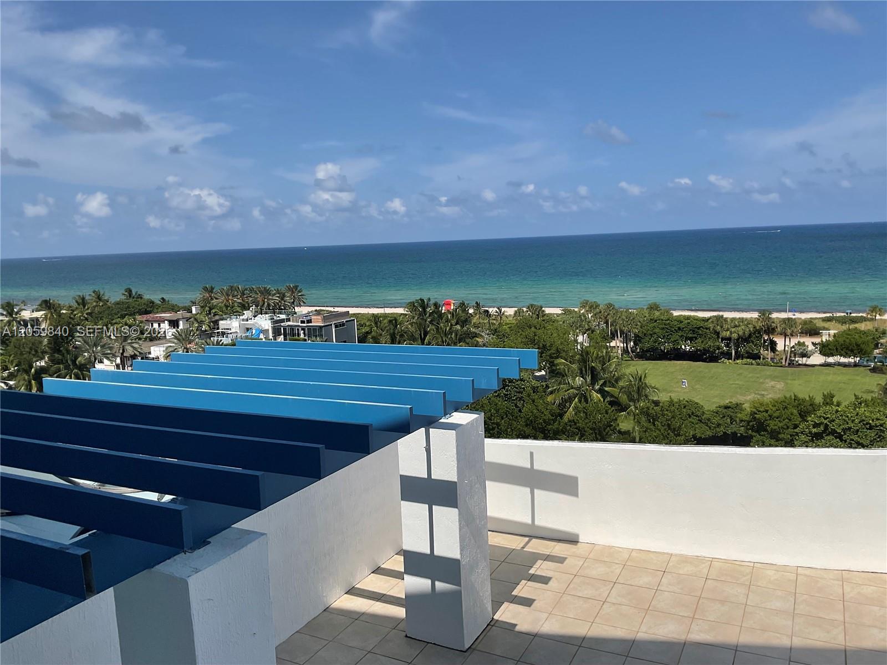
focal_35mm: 29
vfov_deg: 48.2
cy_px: 332
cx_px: 444
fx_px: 743
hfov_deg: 61.7
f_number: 1.8
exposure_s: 1/4405
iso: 20
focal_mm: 3
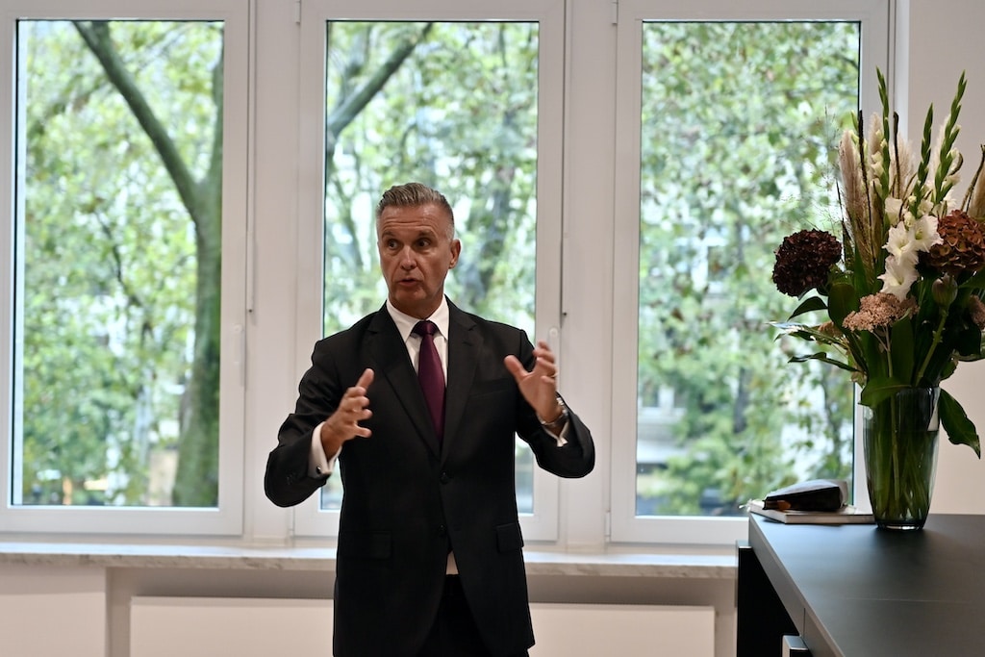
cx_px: 492
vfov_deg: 19.5
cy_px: 328
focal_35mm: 70
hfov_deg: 28.8
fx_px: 1915
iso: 1250
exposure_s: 1/160
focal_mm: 70
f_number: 3.2
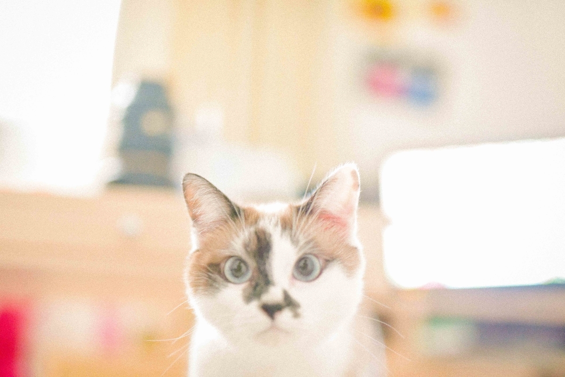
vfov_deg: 27.0
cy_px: 188
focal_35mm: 50
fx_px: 785
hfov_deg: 39.6
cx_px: 282
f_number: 1.4
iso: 12800
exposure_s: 1/320
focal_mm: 50
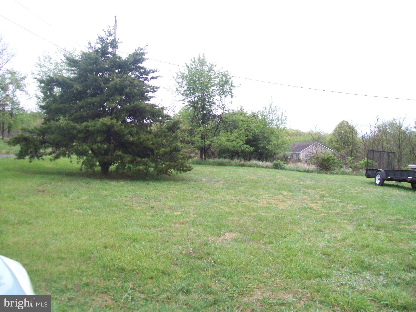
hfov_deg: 54.0
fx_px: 409
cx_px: 208
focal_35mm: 34
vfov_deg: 41.8
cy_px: 156
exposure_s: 1/320
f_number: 2.7
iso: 64
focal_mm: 6.1
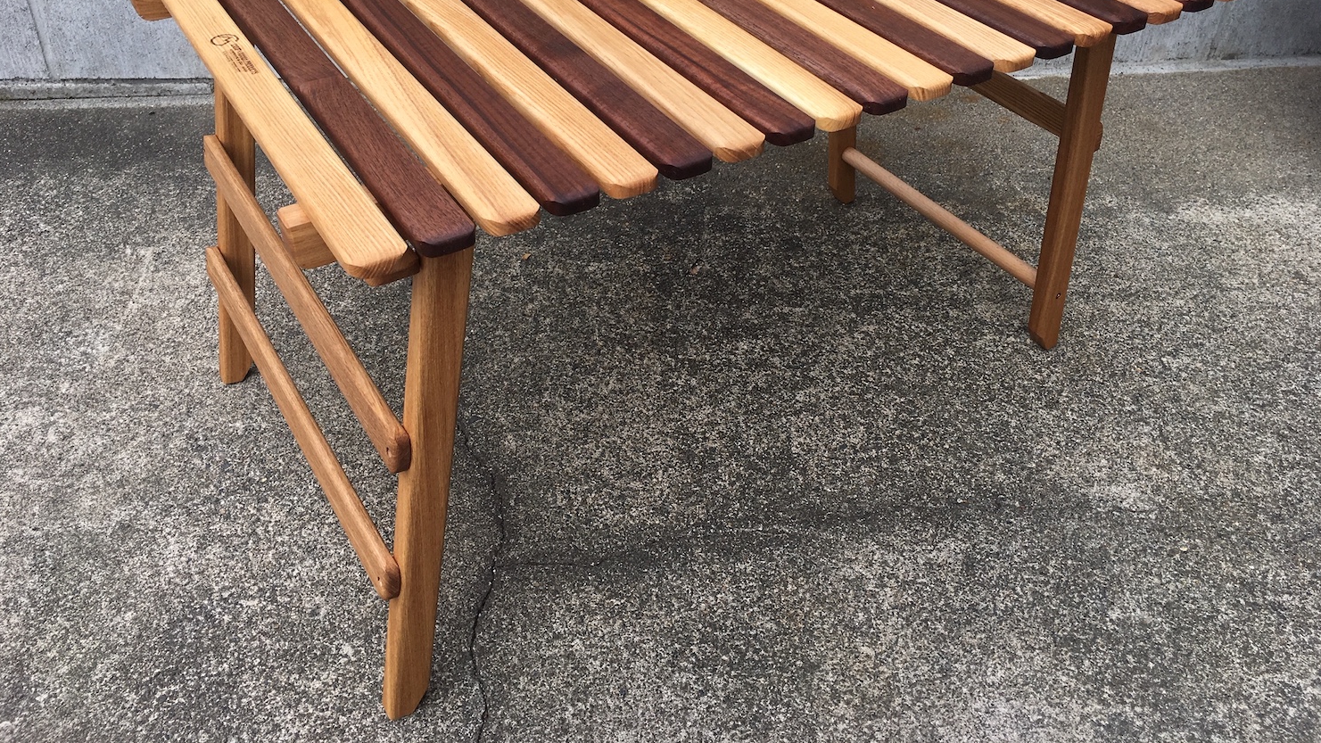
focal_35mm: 32
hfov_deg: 61.0
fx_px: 1121
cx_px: 660
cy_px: 255
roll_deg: -2.6
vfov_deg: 36.3
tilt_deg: -35.8
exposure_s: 1/487
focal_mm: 4.15
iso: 25
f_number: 2.2
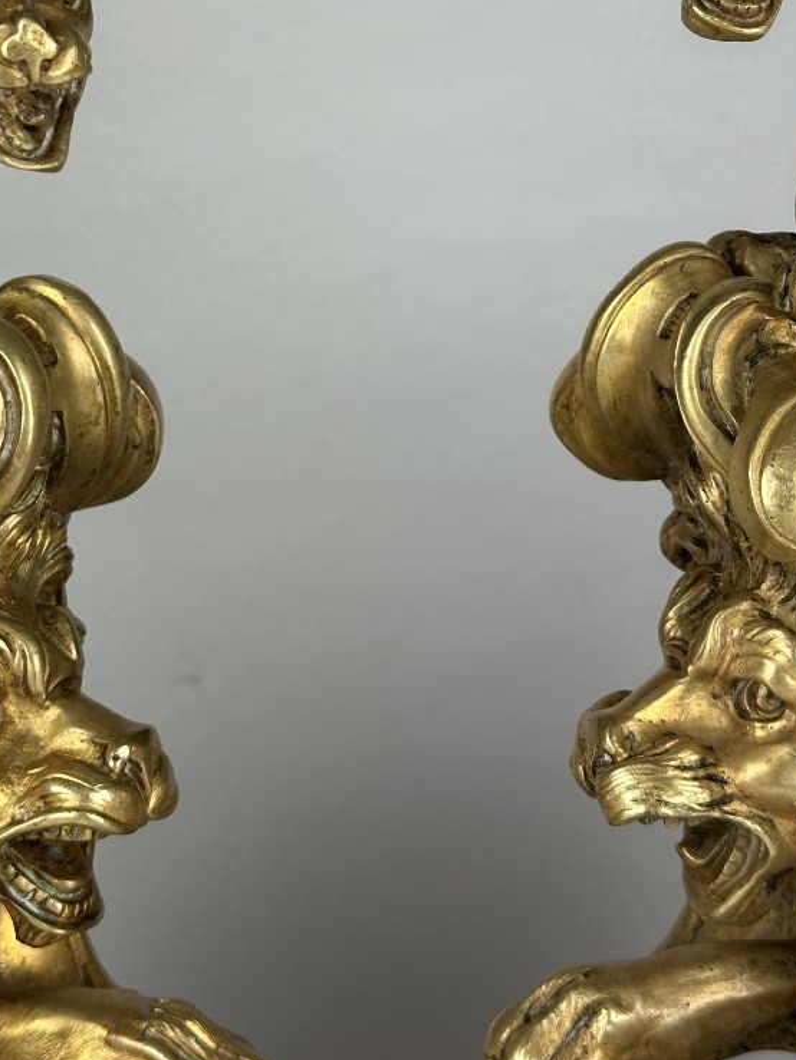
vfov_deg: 24.6
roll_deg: +1.0
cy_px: 215
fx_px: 2390
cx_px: 336
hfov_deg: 18.9
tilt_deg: -8.0
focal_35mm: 78
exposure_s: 1/100
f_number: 1.78
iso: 50
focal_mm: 6.86
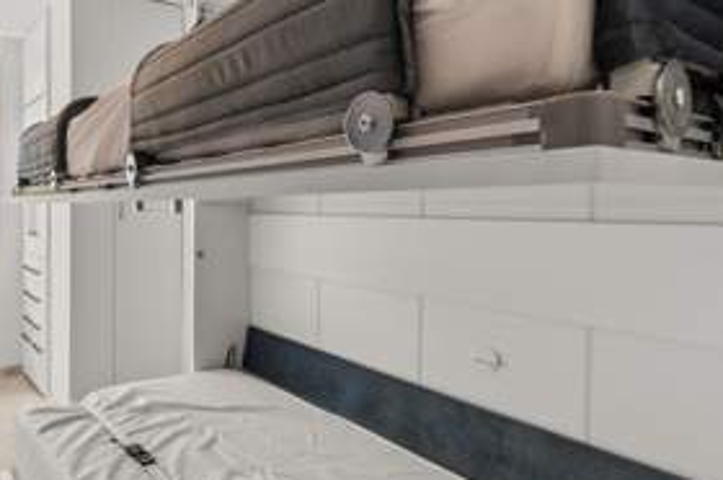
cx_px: 222
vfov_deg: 53.0
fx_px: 481
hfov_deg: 70.9
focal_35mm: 24
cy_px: 226
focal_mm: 14
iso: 250
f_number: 11
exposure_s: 1/2.5
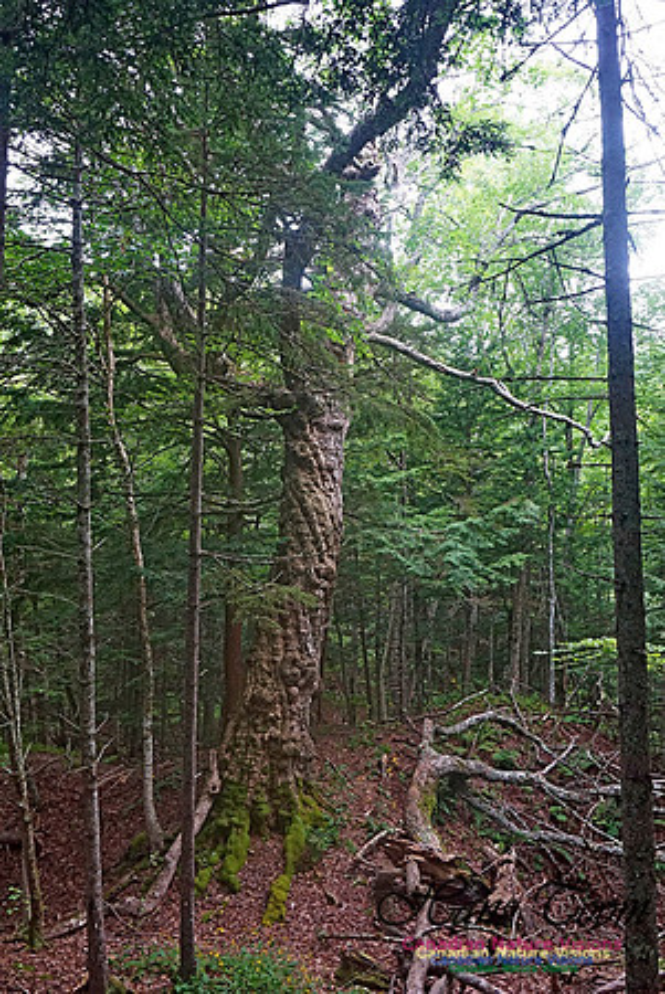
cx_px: 332
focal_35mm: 32
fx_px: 871
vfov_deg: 59.4
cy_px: 497
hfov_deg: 41.8
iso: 1000
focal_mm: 21
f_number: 11
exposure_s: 1/25
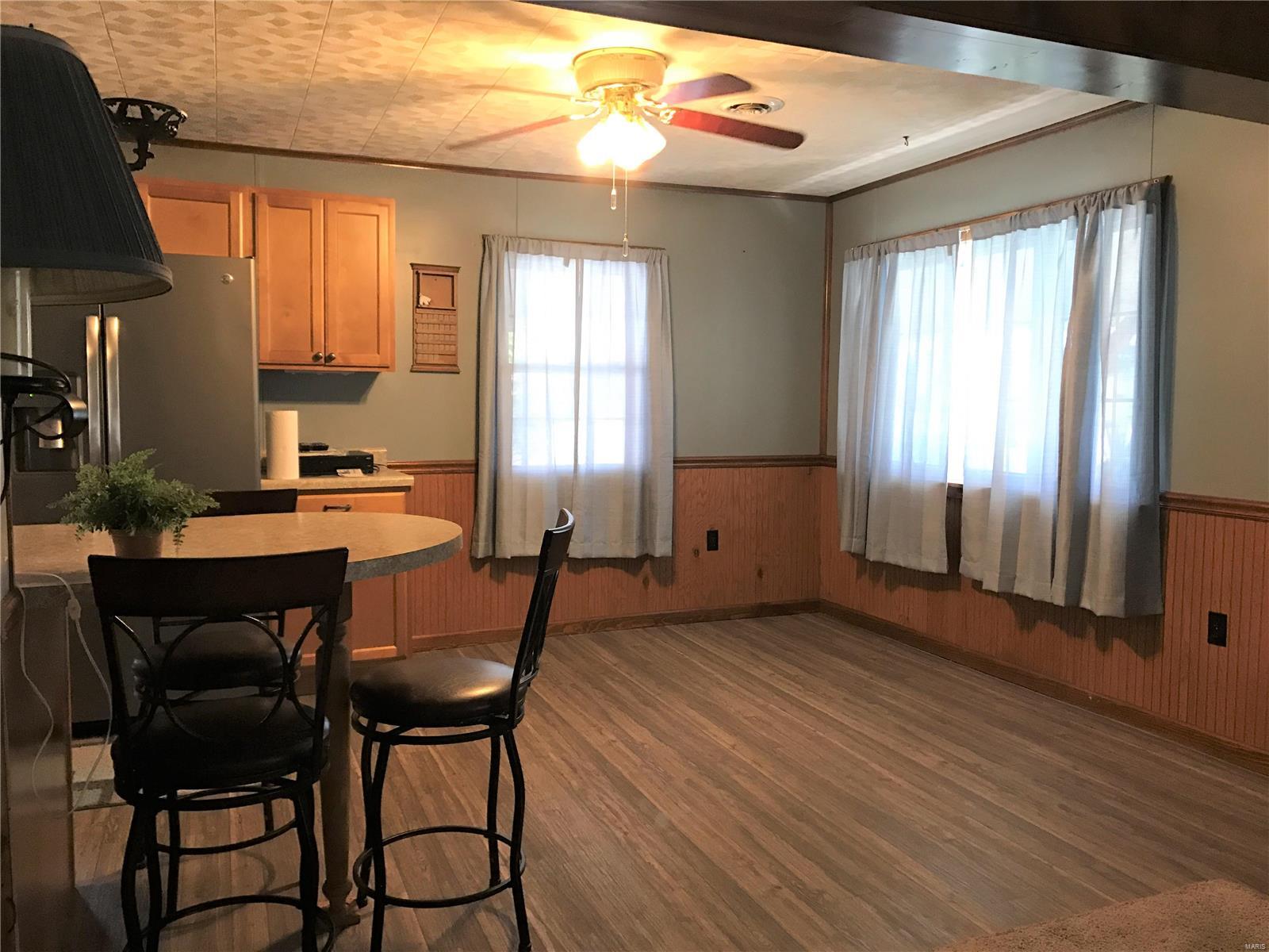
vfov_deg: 49.7
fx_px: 1026
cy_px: 476
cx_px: 634
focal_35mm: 28
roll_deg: -0.7
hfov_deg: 63.4
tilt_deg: -4.4
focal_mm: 3.99
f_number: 1.8
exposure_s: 1/15
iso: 64
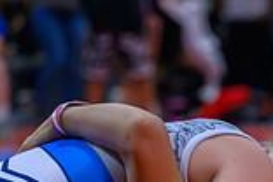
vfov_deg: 5.2
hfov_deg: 7.9
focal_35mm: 261
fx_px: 1979
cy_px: 283
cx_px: 198
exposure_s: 1/800
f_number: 2.8
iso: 8000
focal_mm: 70
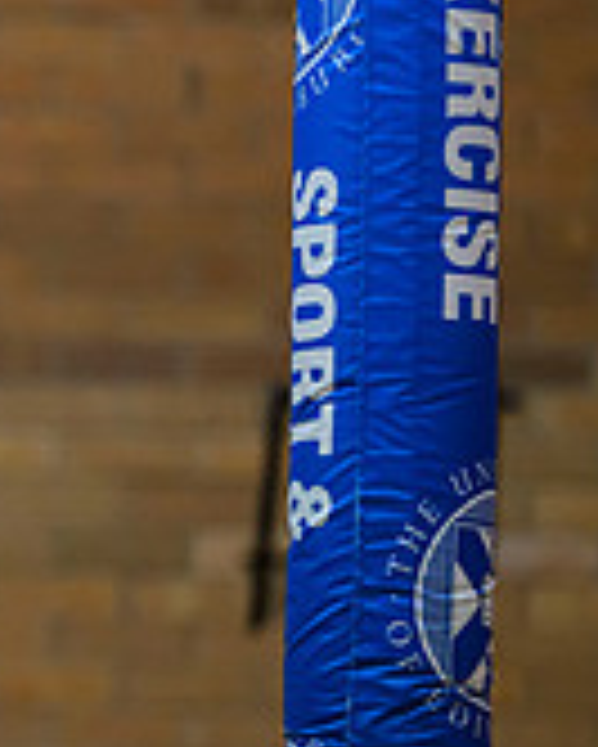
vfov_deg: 3.3
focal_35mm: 583
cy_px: 490
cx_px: -743
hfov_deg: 2.6
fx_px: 12886
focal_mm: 150
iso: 4000
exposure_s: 1/1000
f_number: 2.8
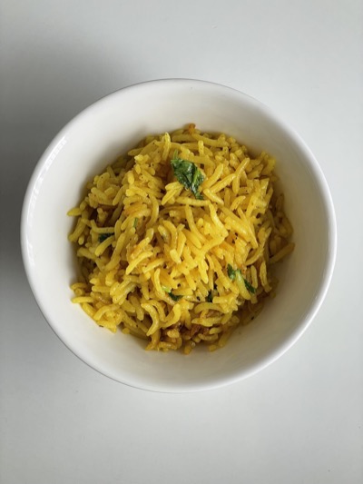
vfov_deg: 36.8
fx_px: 727
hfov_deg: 28.0
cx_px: 182
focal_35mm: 52
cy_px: 242
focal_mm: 6
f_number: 2
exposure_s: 1/99
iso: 100
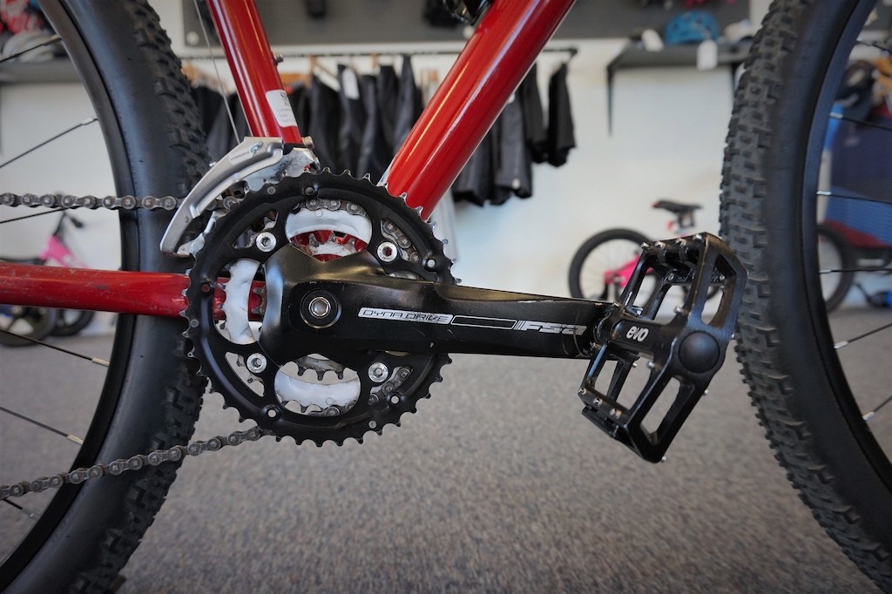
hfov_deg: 73.8
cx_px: 446
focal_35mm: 24
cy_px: 297
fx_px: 594
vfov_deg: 53.1
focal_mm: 16
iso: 320
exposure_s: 1/60
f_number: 4
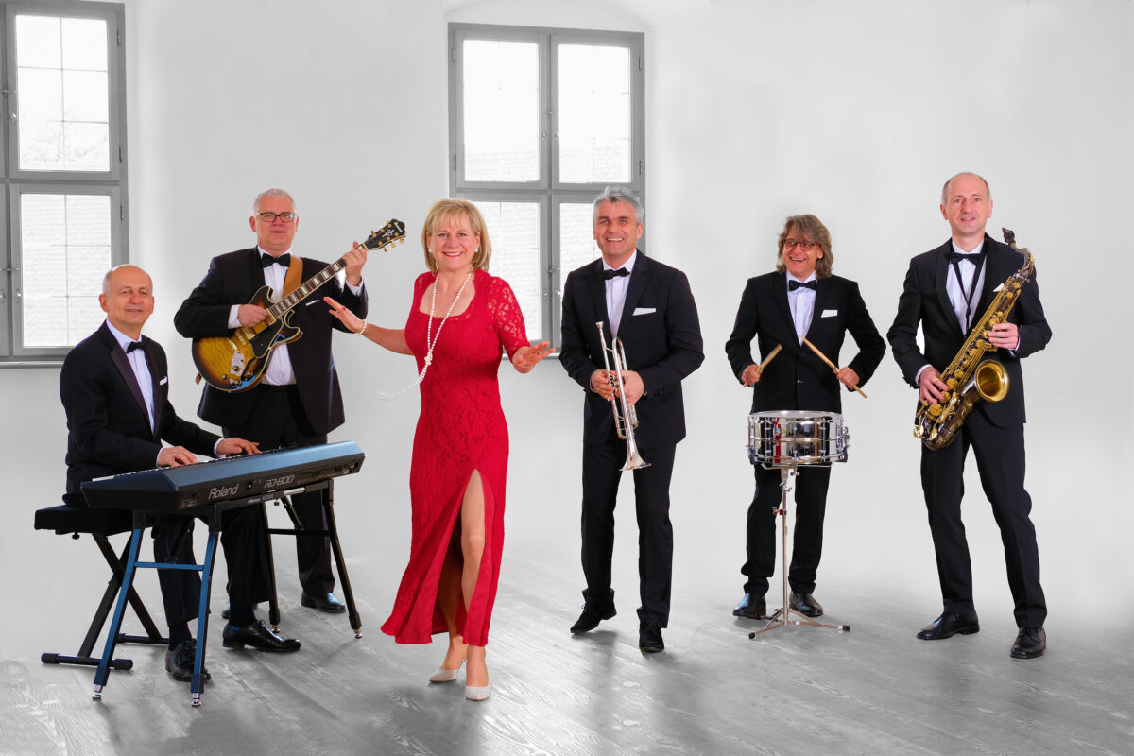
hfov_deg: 40.3
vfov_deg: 27.5
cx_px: 567
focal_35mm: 49
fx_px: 1543
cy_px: 378
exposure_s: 1/125
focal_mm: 32.6
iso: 400
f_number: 4.3
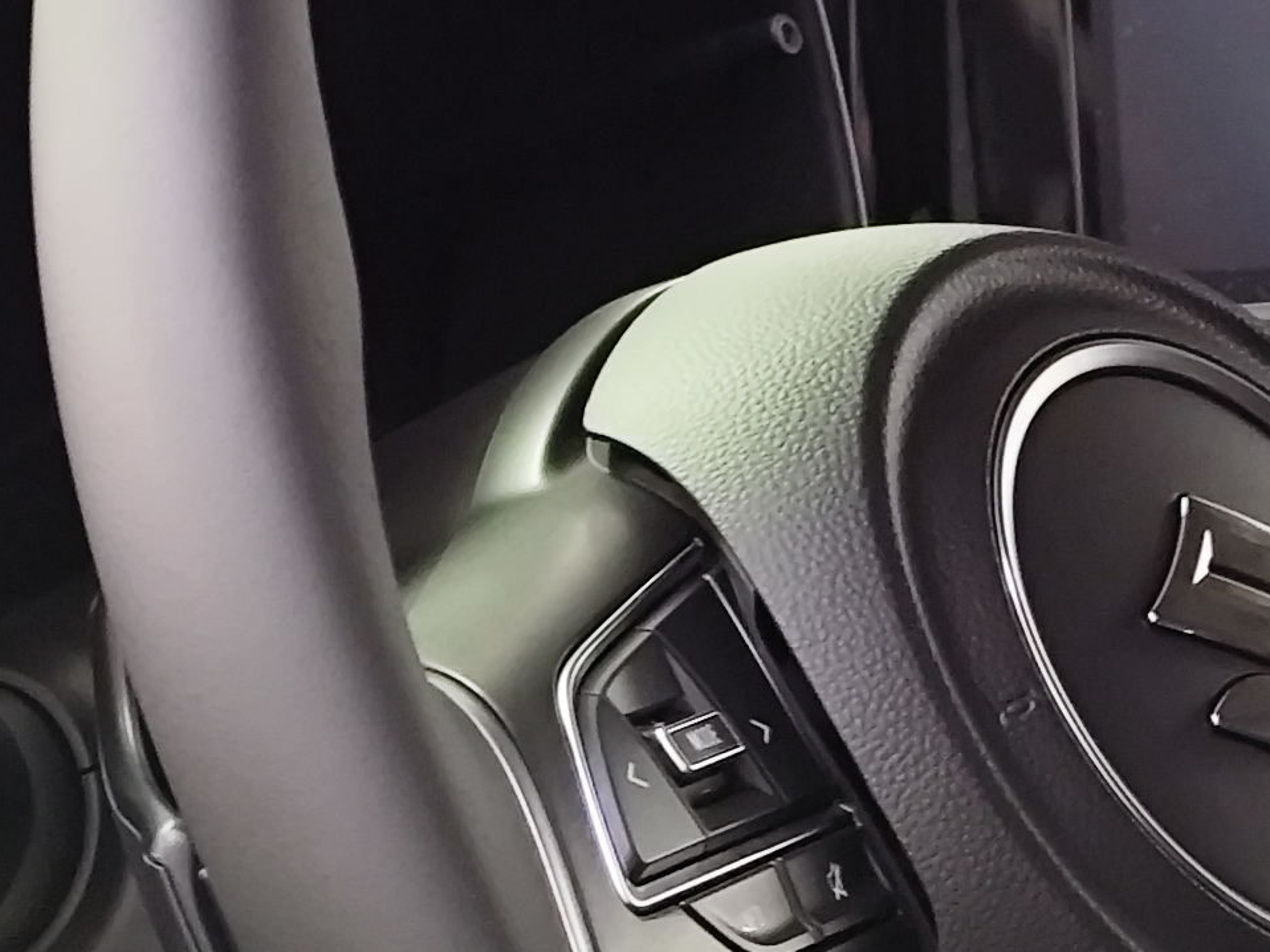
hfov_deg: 10.0
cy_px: 1244
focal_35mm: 196
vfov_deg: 7.5
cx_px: 1279
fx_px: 7189
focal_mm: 6.19
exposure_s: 1/20
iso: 500
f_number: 1.65
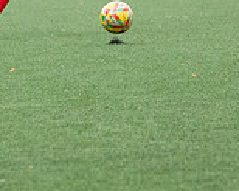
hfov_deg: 3.1
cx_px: -40
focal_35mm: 616
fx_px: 4355
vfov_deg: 2.5
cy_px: -20
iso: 2000
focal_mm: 100
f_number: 2.8
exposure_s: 1/1600
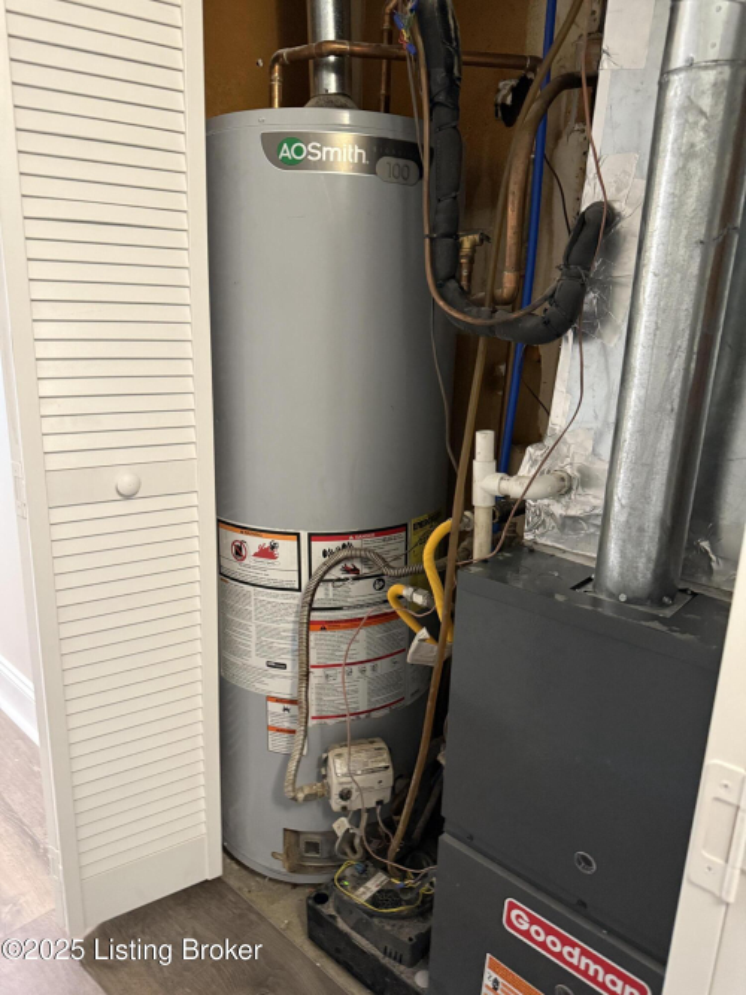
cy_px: 498
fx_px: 690
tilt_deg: -13.5
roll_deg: -2.9
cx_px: 373
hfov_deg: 56.8
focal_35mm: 24
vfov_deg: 71.6
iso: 640
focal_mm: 6.76
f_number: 1.78
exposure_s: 1/40
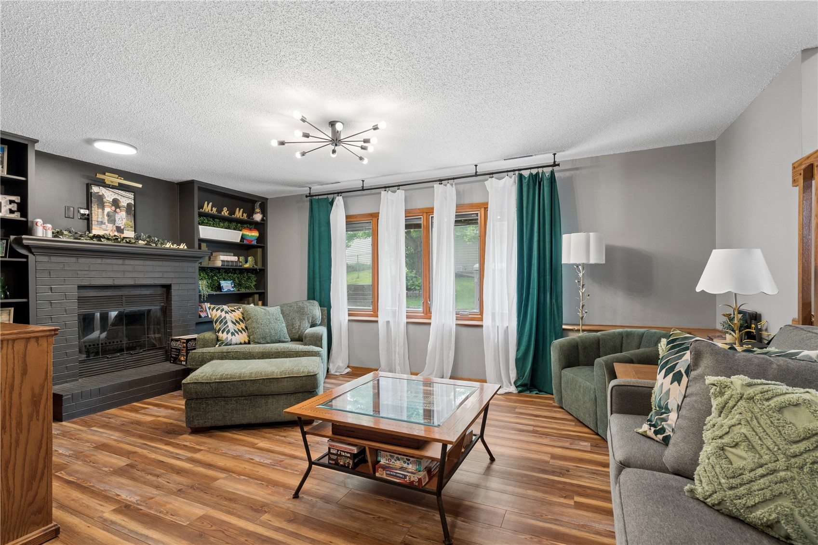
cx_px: 409
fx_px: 363
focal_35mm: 16
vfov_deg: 73.7
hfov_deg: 96.7
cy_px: 272
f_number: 8
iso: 400
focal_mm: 16
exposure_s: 1/60
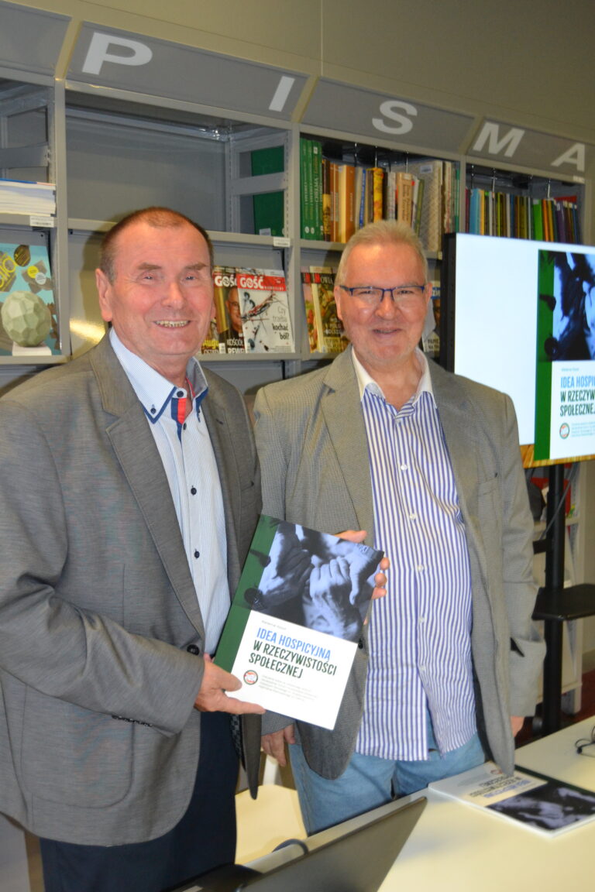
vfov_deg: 42.3
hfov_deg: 28.9
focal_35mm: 46
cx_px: 298
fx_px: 1153
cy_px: 446
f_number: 4.2
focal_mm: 31
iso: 1250
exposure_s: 1/60
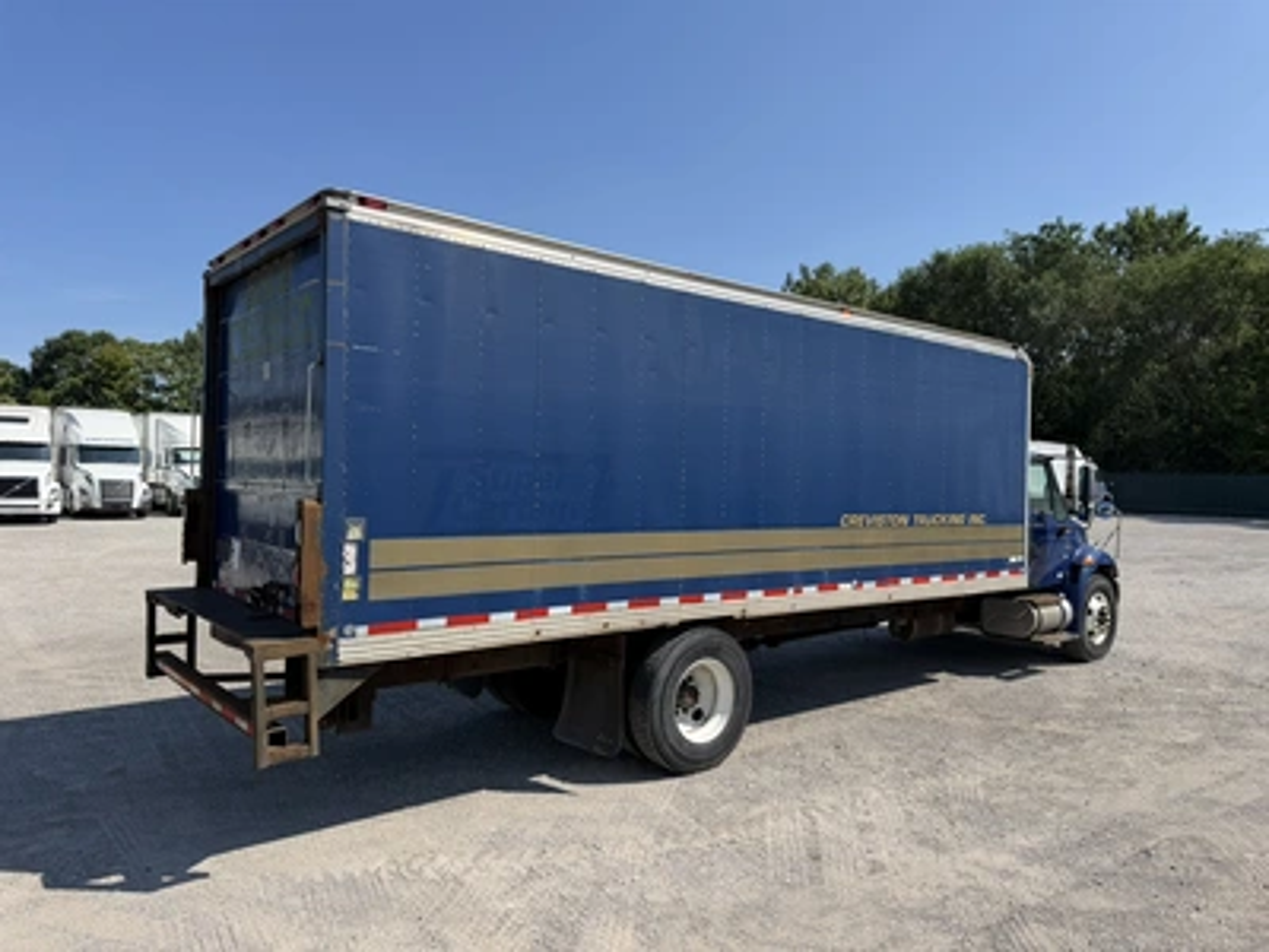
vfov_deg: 56.8
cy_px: 476
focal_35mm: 24
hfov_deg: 71.6
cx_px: 634
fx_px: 880
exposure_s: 1/4167
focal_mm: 6.76
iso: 80
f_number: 1.78
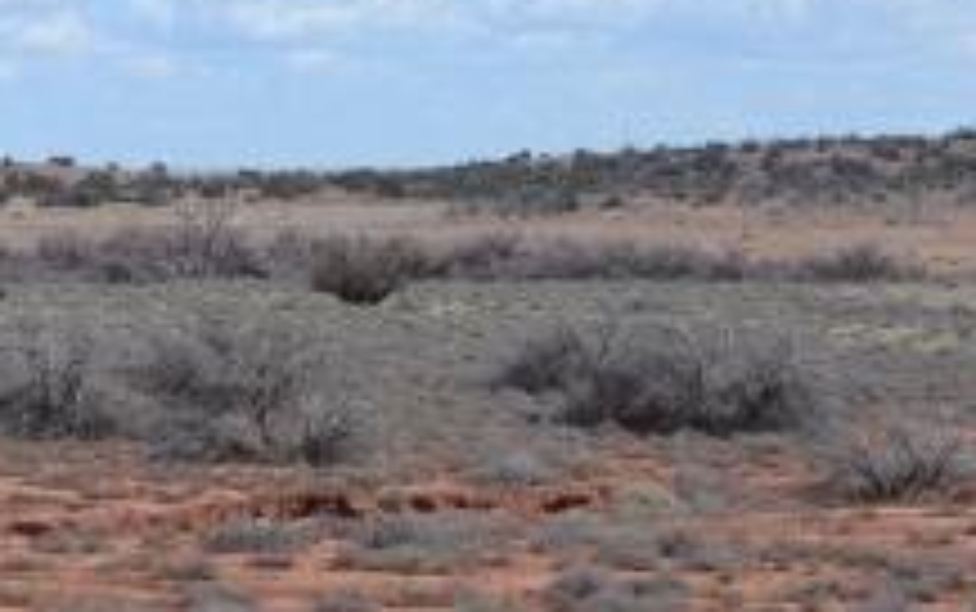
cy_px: 484
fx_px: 5241
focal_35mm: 197
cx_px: -697
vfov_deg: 6.7
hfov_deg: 10.1
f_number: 8
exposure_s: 1/320
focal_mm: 35
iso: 100
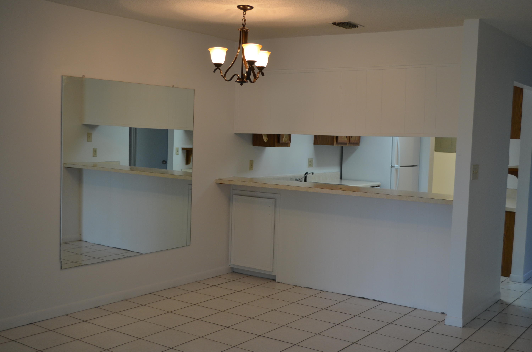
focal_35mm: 42
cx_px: 266
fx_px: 619
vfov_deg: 31.8
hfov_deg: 46.5
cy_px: 176
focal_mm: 28
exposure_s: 1/80
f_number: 4.5
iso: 400
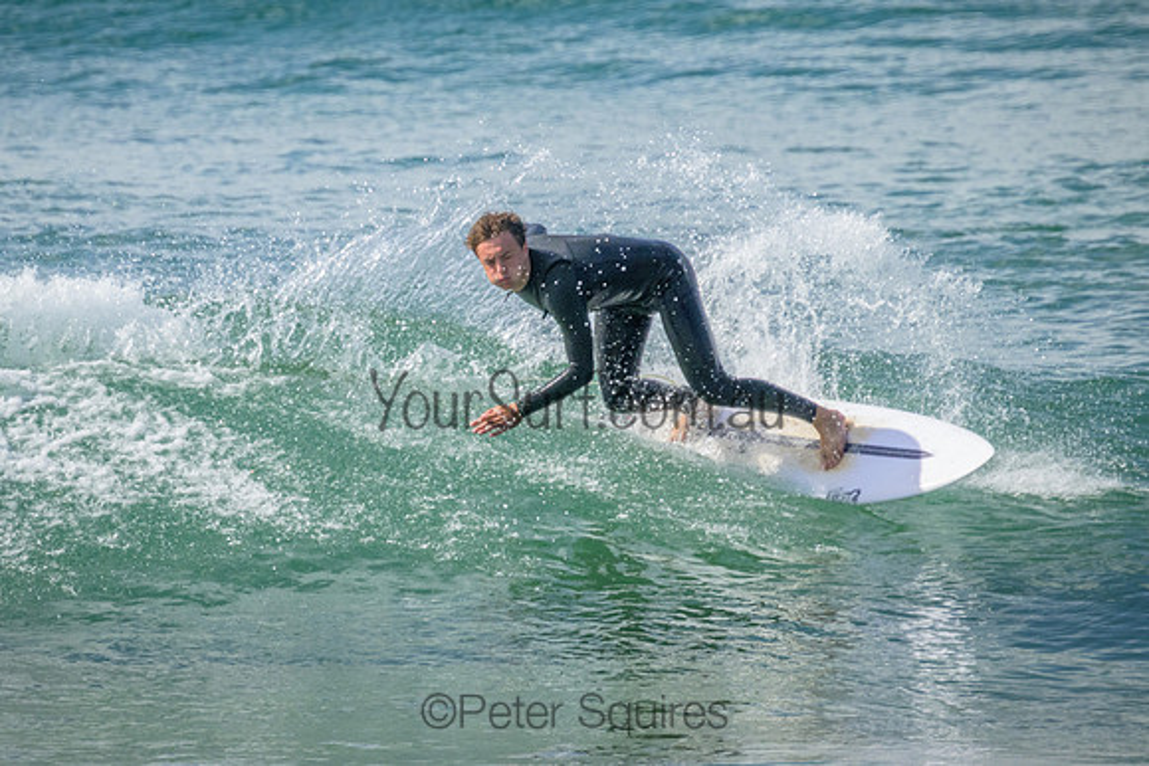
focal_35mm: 1017
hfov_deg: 2.0
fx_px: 32480
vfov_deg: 1.4
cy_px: 279
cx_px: 418
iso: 2500
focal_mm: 800
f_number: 11
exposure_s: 1/1250
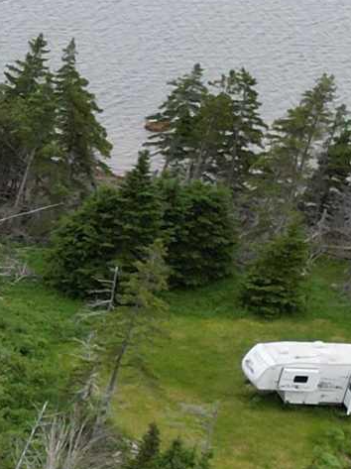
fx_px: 2112
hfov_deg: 7.2
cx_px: -1020
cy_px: 402
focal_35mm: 156
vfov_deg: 12.6
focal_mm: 6.72
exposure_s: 1/1500
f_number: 1.7
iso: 130
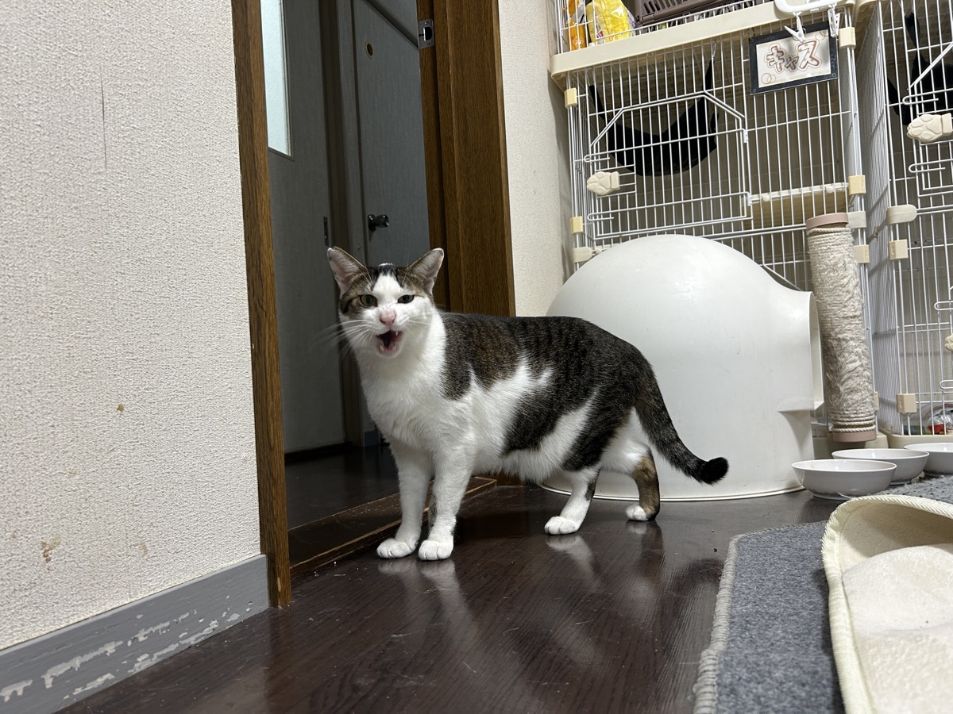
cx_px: 476
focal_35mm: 26
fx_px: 716
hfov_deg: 67.3
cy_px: 357
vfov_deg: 53.1
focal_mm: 5.7
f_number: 1.5
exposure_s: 1/50
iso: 125
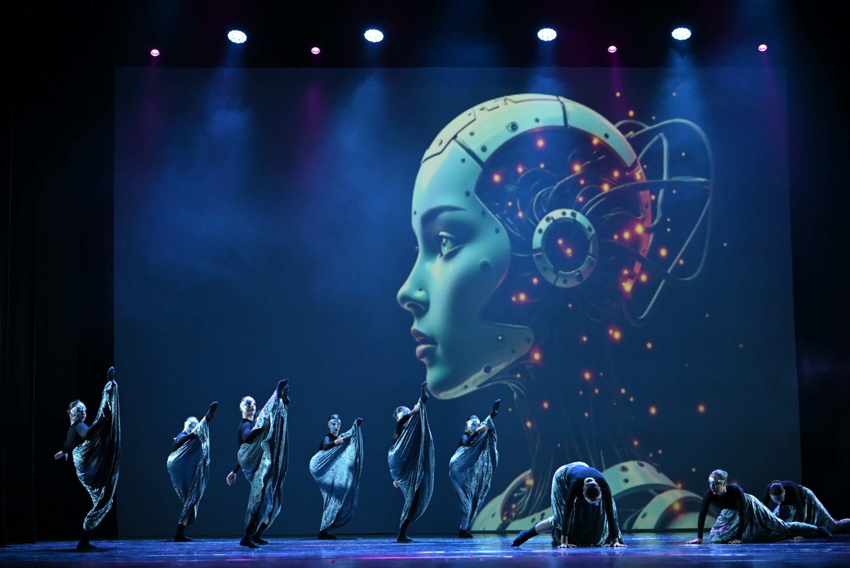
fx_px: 1772
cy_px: 284
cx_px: 425
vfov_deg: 18.2
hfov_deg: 27.0
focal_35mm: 75
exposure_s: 1/400
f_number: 2.8
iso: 5000
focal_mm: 75
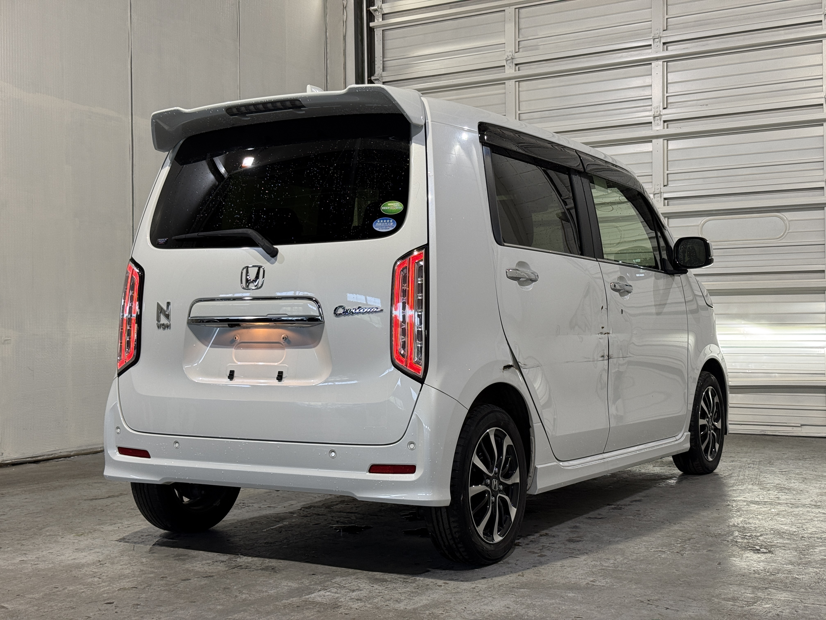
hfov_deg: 39.7
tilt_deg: +0.3
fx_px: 1145
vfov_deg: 30.3
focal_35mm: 48
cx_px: 413
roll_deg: +0.1
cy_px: 310
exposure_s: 1/60
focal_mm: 6.76
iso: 64
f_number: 1.78
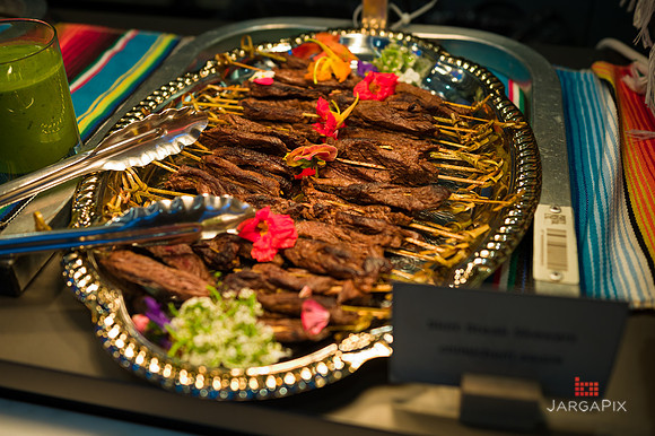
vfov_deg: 33.4
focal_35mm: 40
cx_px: 328
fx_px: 727
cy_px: 218
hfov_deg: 48.5
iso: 500
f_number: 4
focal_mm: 40
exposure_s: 1/400
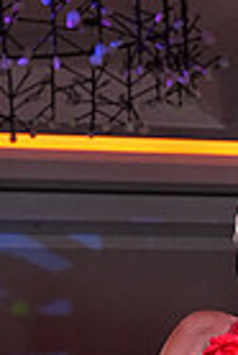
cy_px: 582
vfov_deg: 10.7
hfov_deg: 7.4
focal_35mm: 183
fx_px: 1810
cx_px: 308
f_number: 5.6
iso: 5000
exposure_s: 1/400
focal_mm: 44
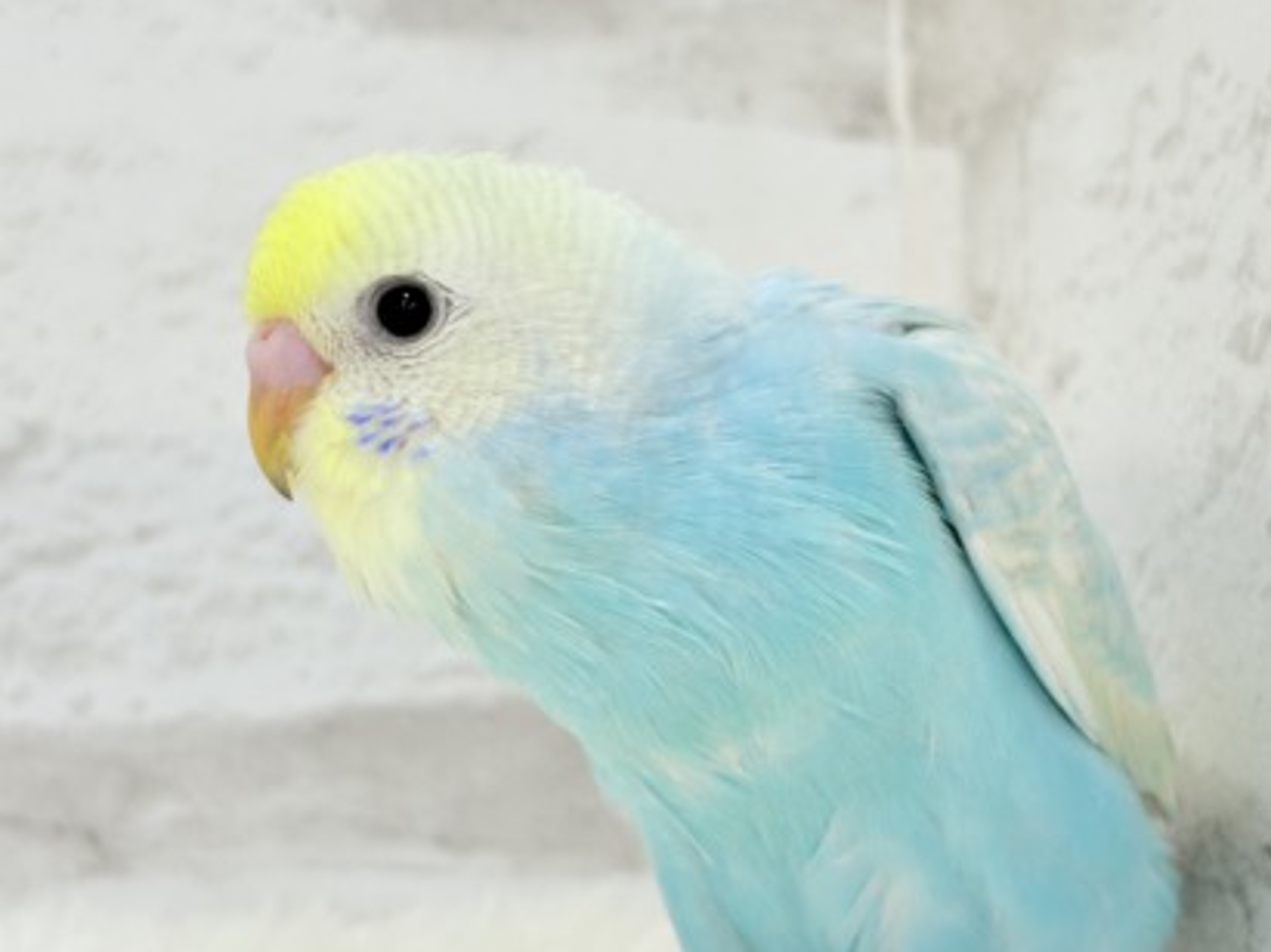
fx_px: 2973
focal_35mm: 81
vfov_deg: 18.2
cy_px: 389
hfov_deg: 24.1
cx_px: 693
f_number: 1.6
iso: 80
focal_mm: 5.96
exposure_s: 1/100
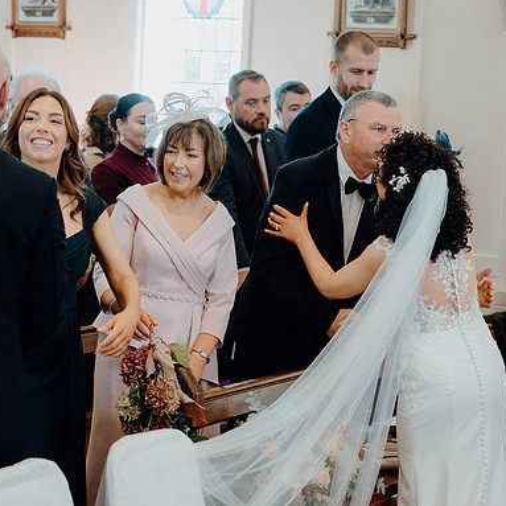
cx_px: 215
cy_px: 252
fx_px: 1488
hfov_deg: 19.3
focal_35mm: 90
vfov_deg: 19.3
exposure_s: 1/160
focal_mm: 70
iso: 2000
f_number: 3.5
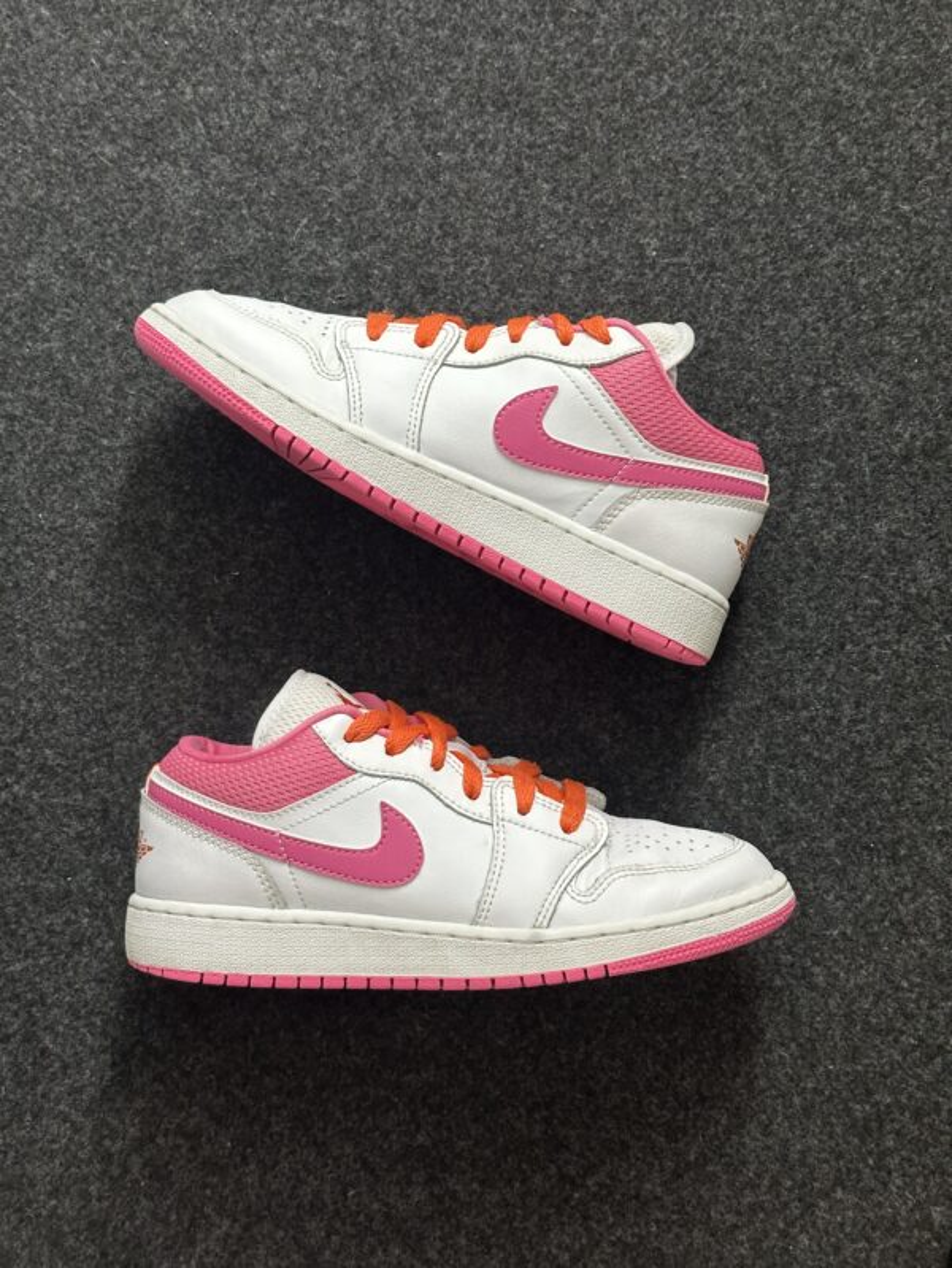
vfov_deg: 39.6
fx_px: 1759
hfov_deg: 30.3
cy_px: 634
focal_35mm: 48
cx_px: 476
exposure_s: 1/36
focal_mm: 6.86
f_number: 1.78
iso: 200
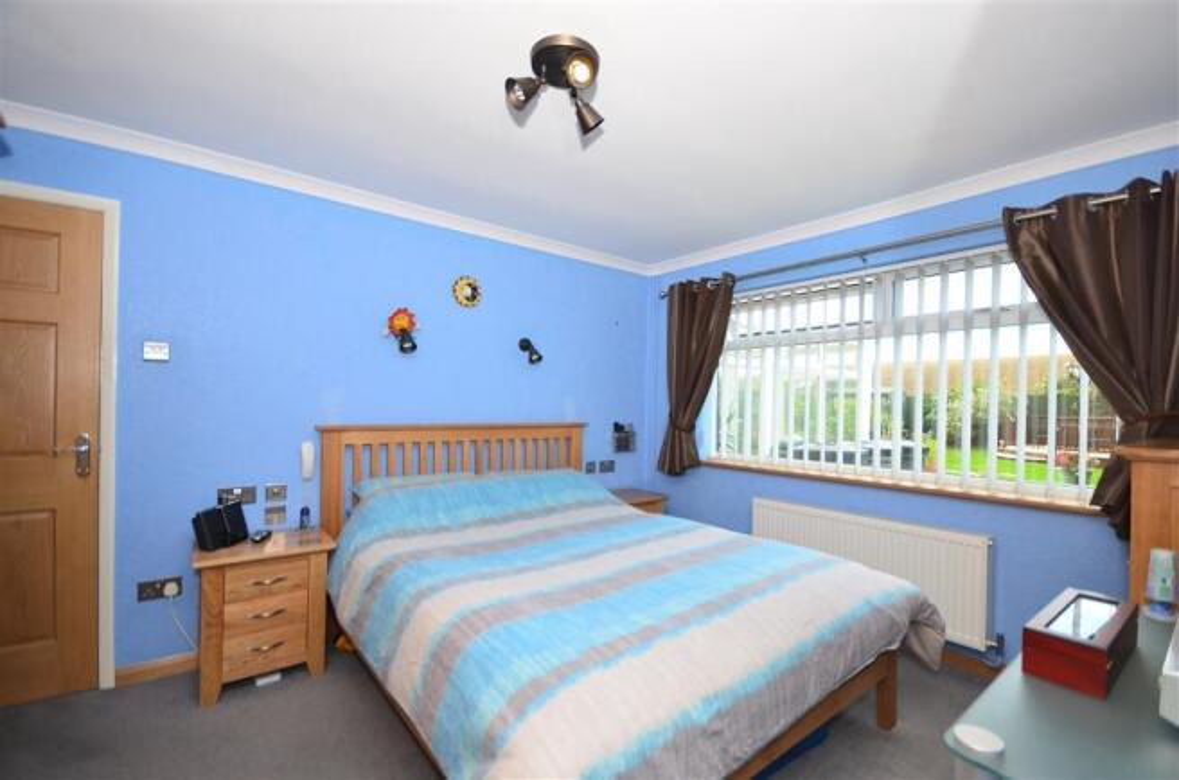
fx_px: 490
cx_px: 590
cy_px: 390
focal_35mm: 15
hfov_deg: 100.5
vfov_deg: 77.0
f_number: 5
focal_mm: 10
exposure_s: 1/60
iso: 200
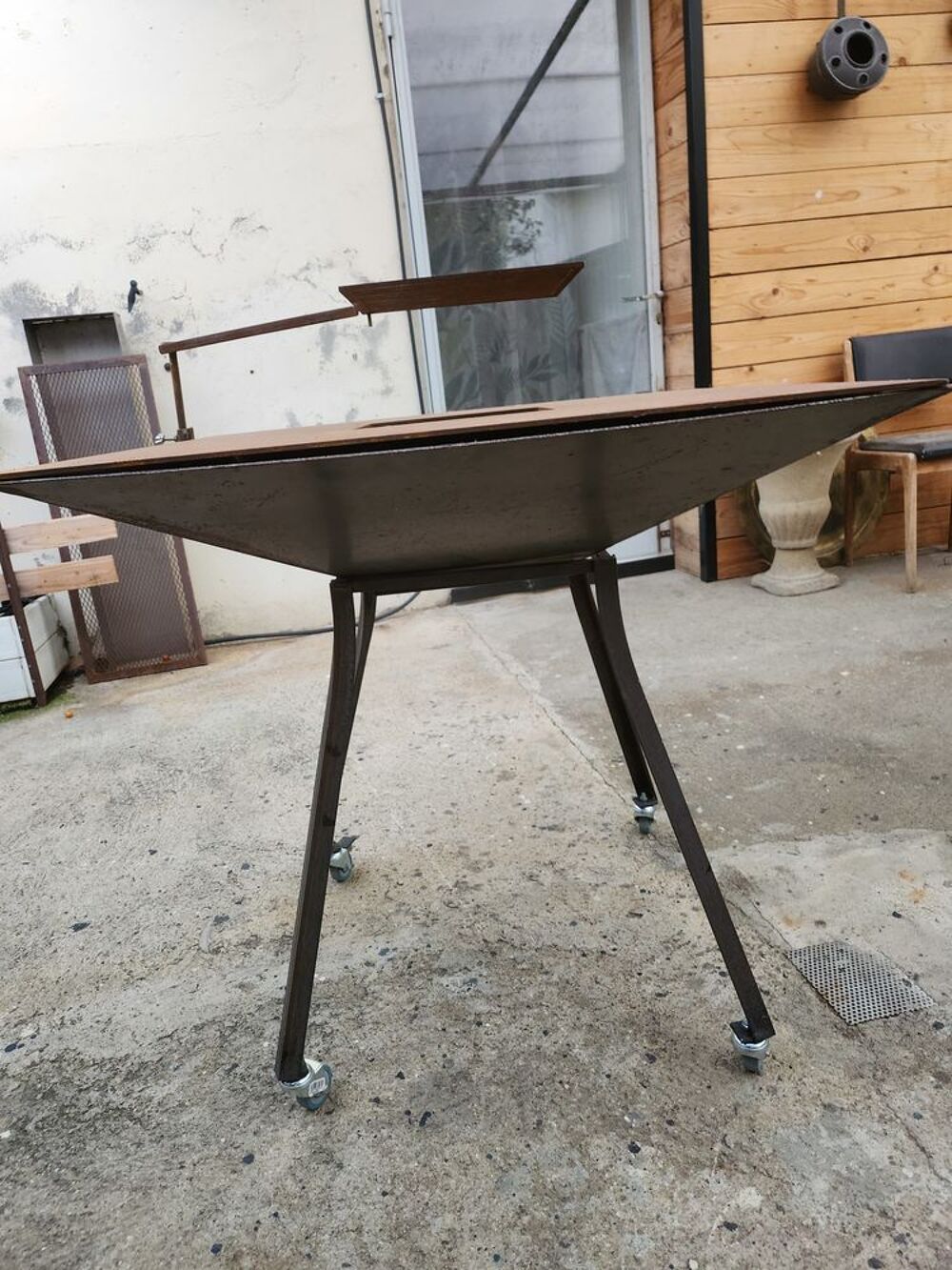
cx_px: 476
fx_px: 880
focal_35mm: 24
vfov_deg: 71.6
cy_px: 635
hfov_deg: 56.8
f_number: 1.8
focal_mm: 5
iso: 200
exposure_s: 1/180
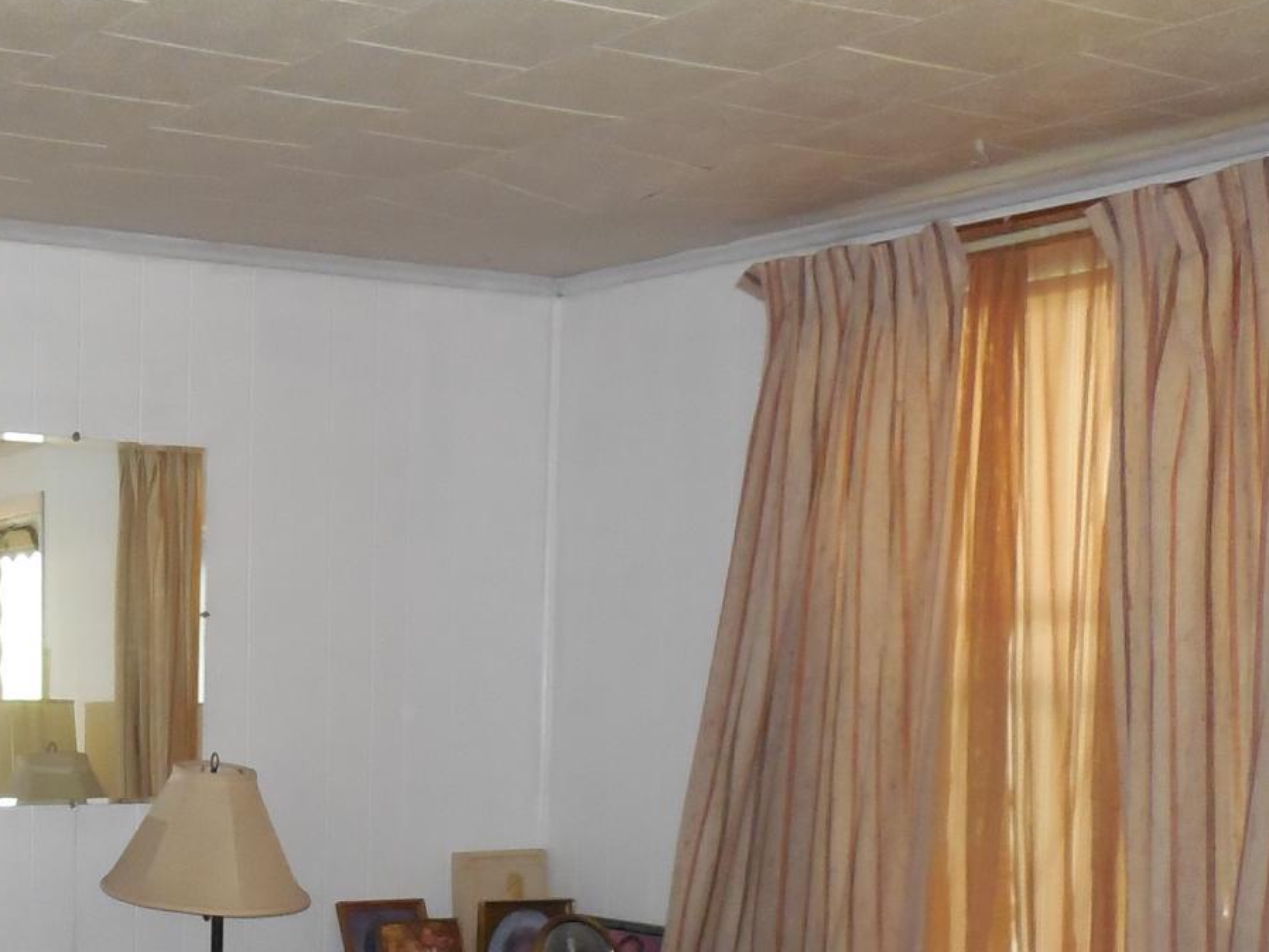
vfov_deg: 25.1
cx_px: 188
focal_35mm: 57
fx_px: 2090
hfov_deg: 32.5
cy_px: 816
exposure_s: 1/25
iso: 320
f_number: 3.1
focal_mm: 4.5
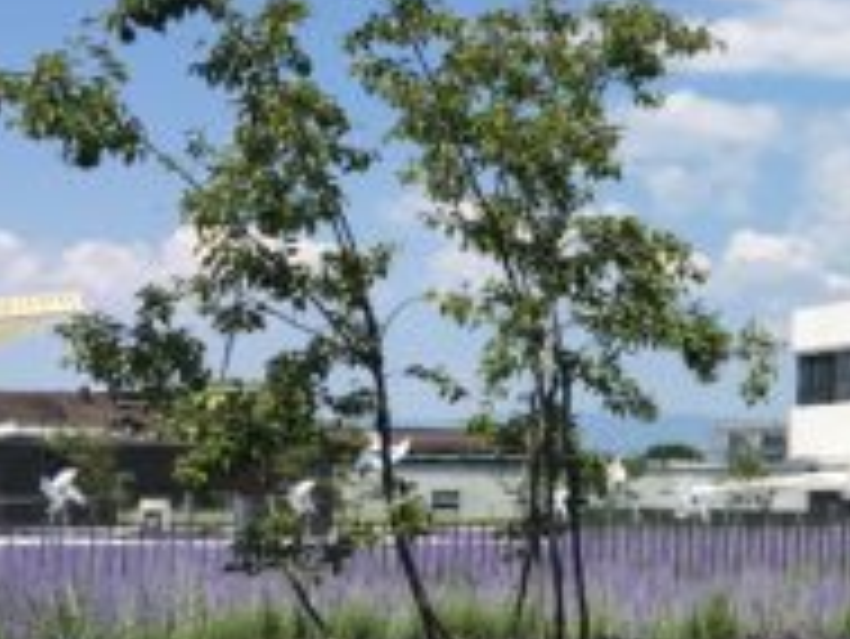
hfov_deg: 19.2
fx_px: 2261
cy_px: 338
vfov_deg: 16.1
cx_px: 1196
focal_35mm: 92
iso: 25
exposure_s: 1/1876
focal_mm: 4.15
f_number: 2.2
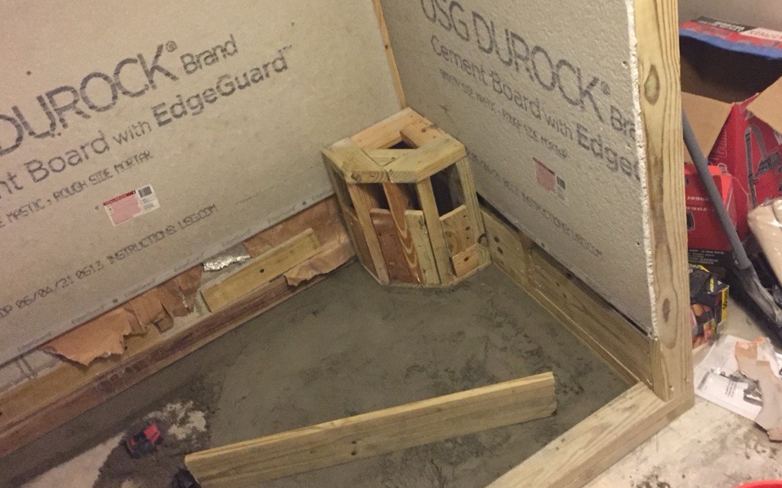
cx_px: 427
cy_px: 199
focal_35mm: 40
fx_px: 852
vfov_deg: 31.9
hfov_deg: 49.2
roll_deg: +13.6
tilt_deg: -36.7
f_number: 2.2
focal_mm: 4.15
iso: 320
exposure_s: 1/15
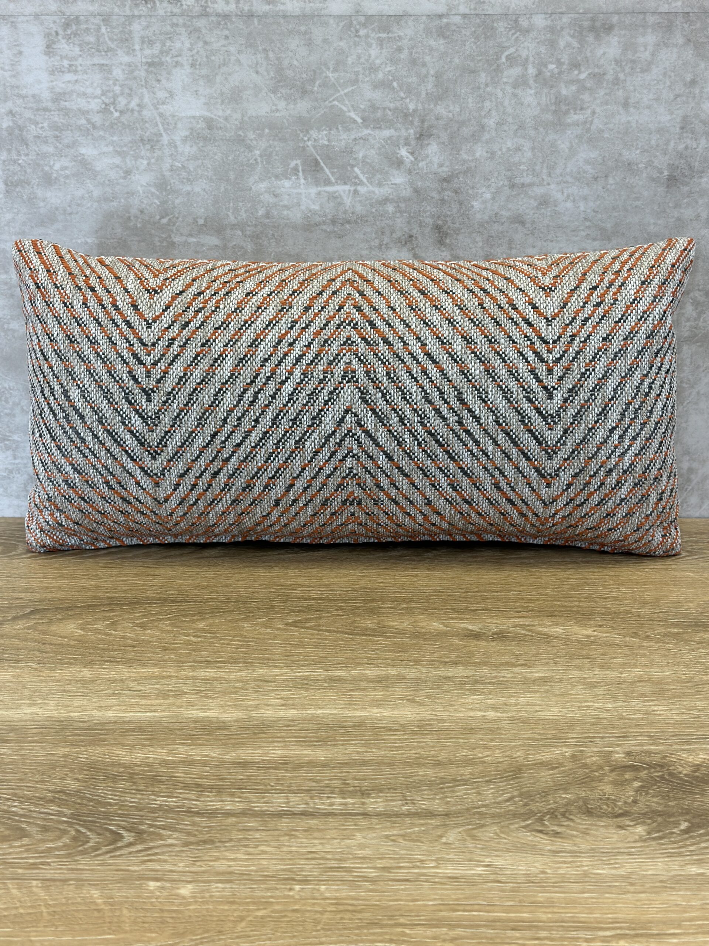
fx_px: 1311
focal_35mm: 48
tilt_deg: -16.4
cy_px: 473
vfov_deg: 39.7
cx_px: 354
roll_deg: -0.1
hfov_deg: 30.3
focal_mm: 6.86
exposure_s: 1/170
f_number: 1.78
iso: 100
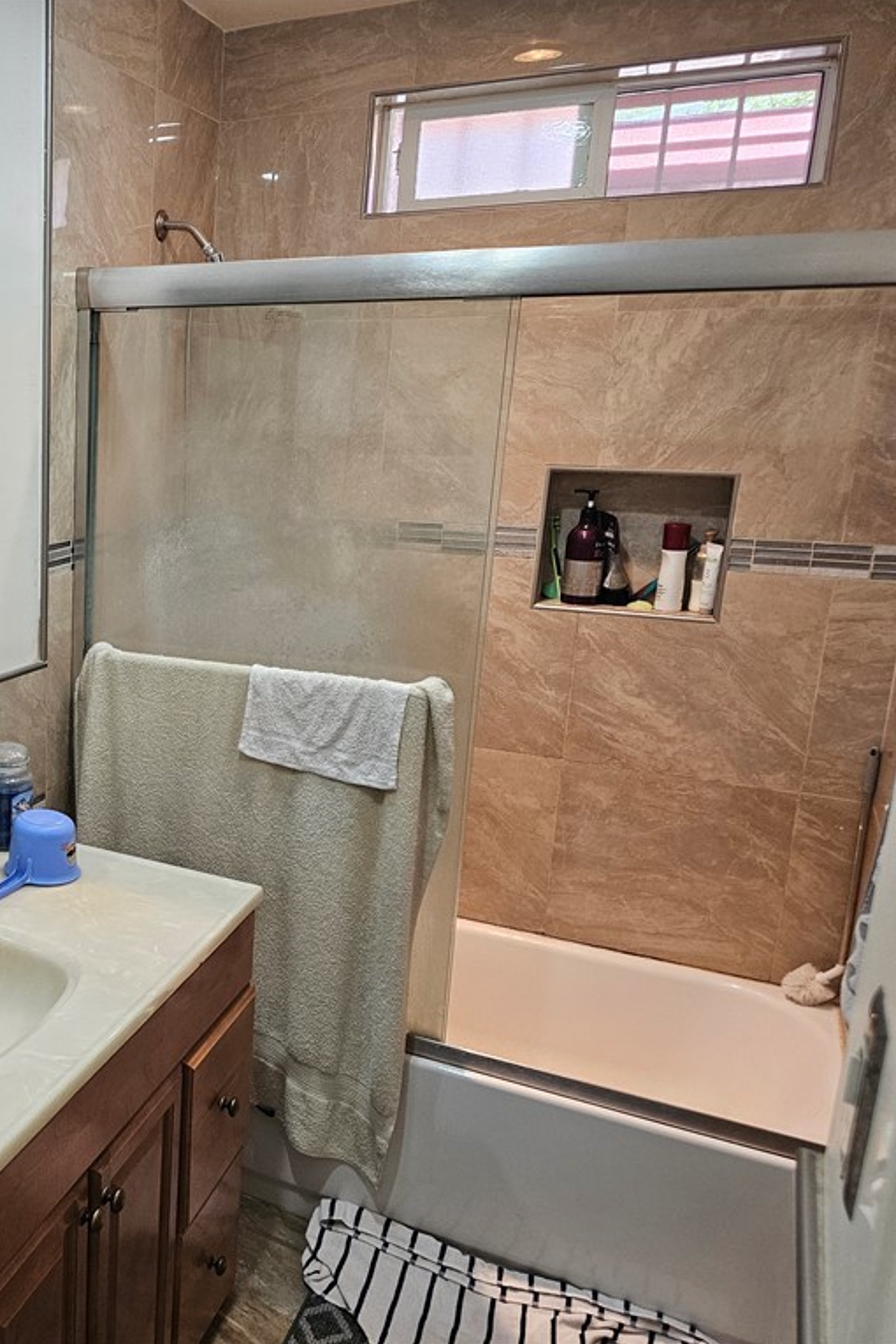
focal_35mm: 32
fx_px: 1195
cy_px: 671
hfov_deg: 37.3
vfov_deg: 58.7
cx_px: 25
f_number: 1.7
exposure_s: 1/120
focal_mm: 6.3
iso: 250
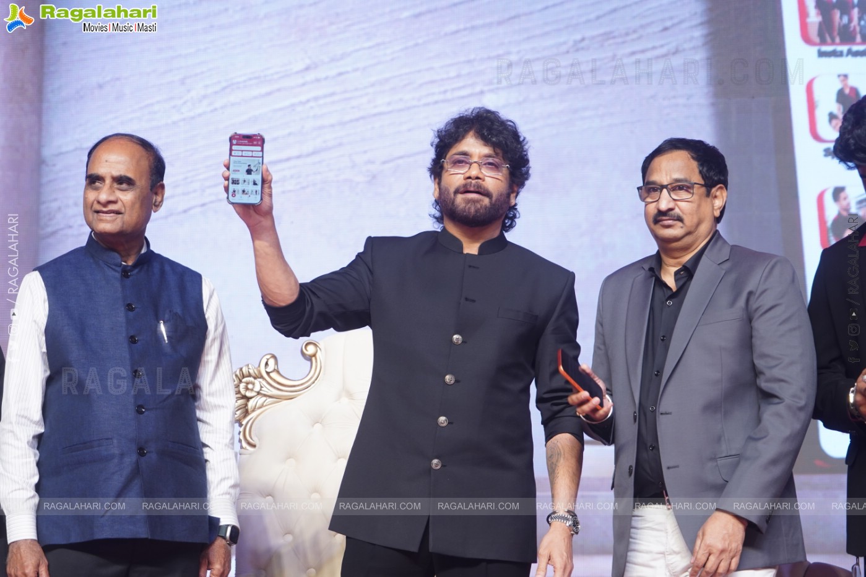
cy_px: 288
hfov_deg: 20.4
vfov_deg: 13.7
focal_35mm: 100
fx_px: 2406
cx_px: 433
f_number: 6.3
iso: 1000
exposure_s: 1/100
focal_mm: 100
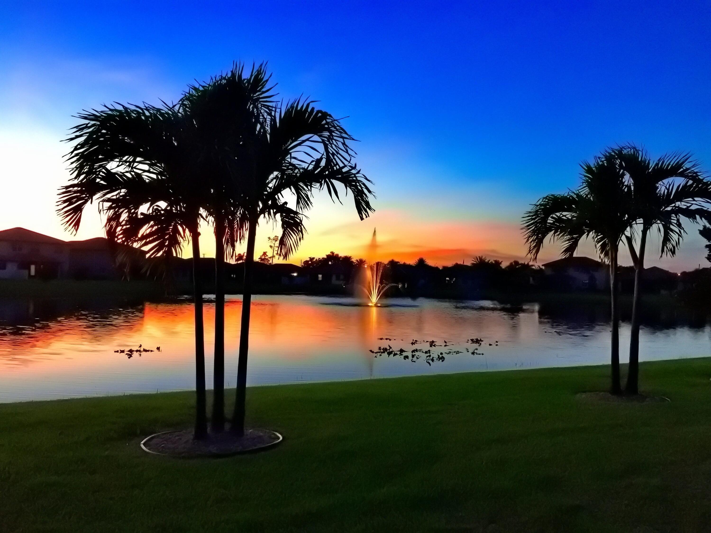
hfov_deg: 61.7
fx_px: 596
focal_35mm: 29
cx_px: 356
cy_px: 266
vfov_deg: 48.2
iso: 250
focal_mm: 4.15
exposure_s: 1/30
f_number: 2.2
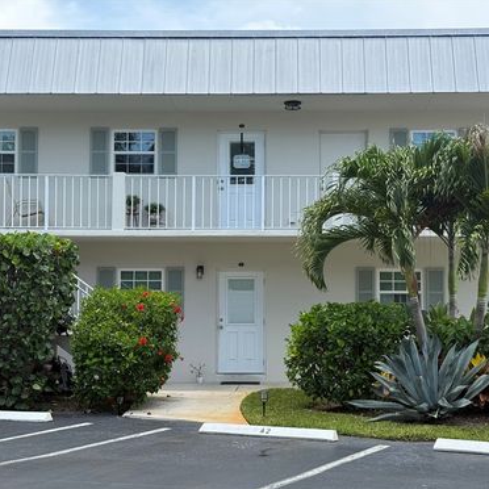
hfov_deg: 30.0
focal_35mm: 57
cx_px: 283
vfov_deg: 30.0
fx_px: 911
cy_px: 244
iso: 80
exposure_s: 1/1715
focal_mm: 6.76
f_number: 1.78
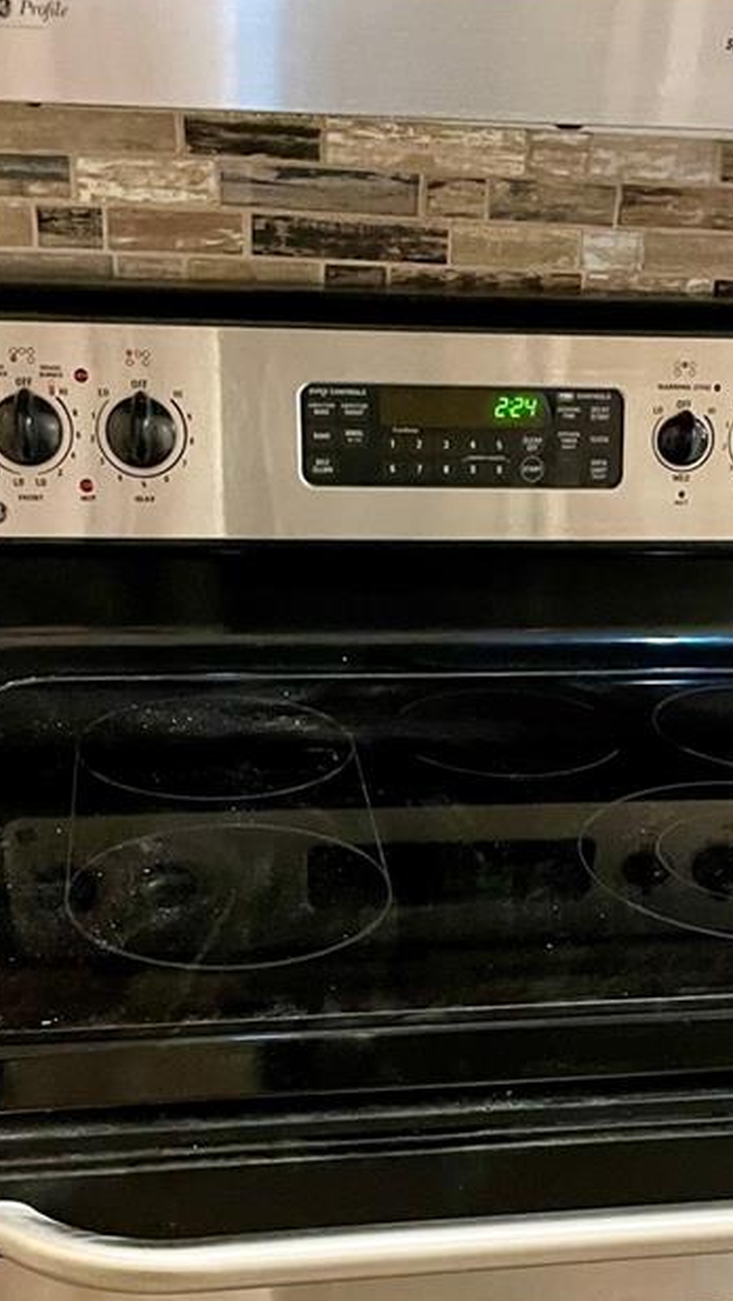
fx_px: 1899
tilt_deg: -21.4
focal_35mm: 55
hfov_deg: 21.7
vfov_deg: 37.1
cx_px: 548
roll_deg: -3.1
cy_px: 937
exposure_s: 1/40
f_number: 1.6
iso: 500
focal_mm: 4.2
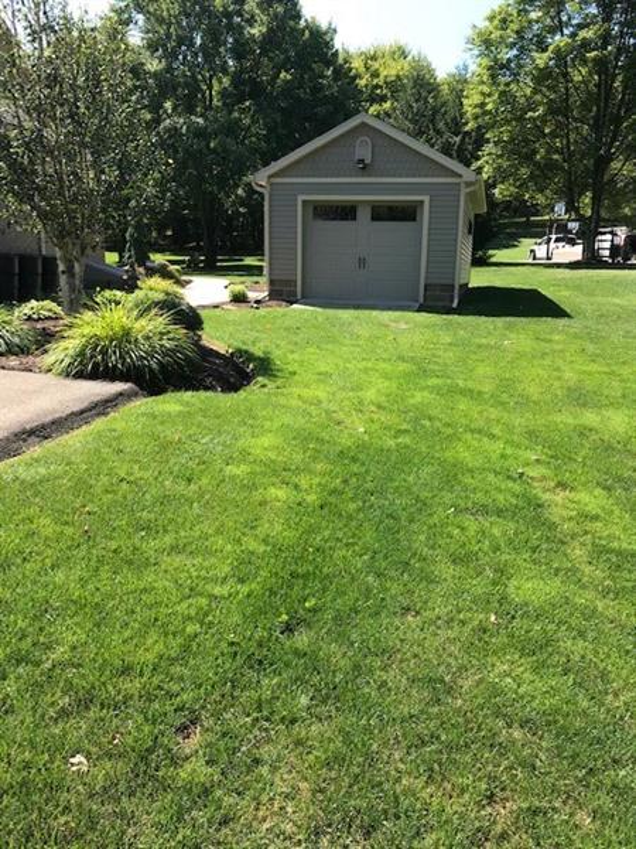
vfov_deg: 63.4
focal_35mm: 28
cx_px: 318
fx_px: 686
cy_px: 424
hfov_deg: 49.7
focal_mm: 3.99
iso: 20
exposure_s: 1/622
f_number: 1.8
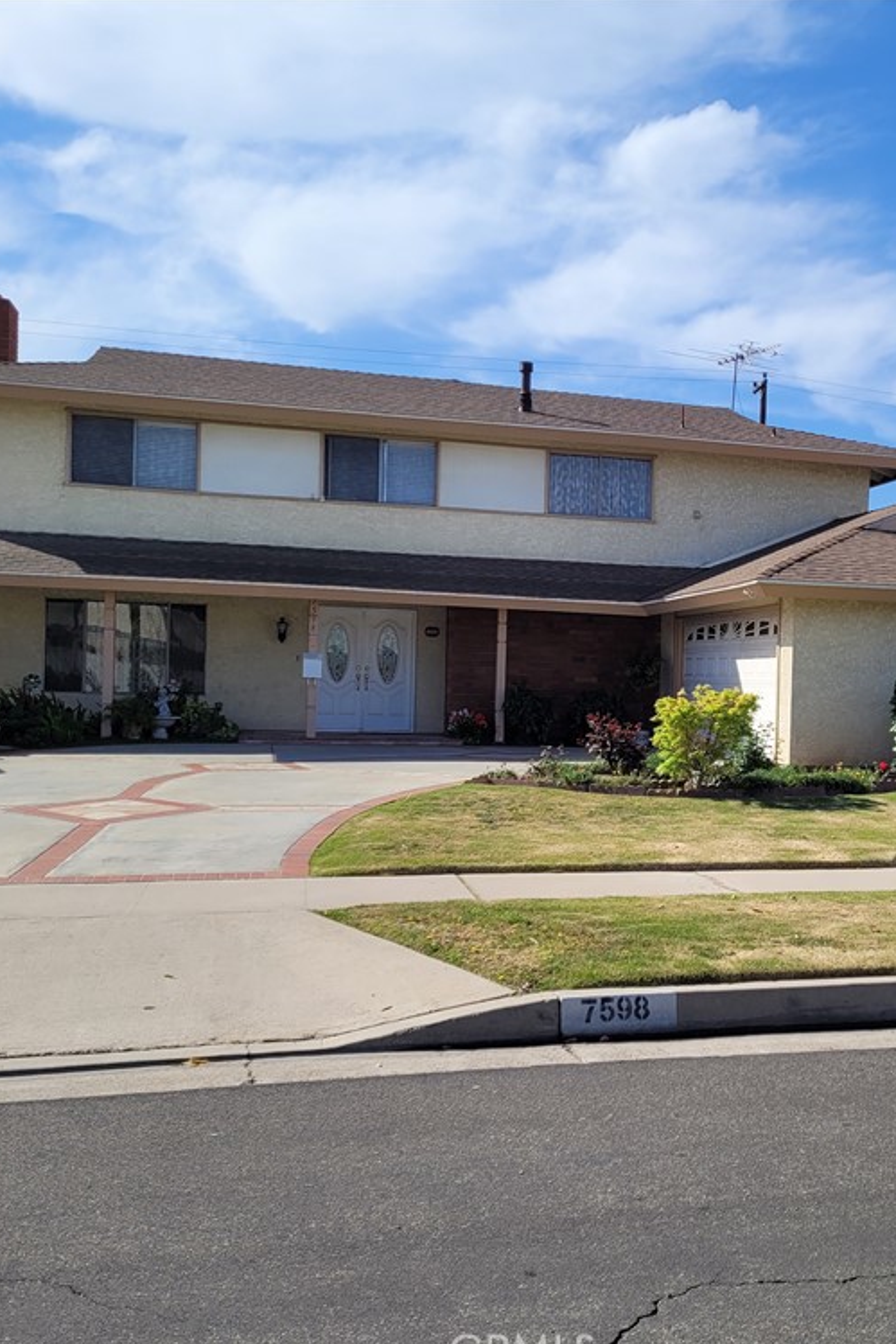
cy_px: 686
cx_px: 670
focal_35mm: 37
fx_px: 1381
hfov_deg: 35.2
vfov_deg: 51.9
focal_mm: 5.4
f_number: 1.8
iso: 40
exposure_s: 1/2851
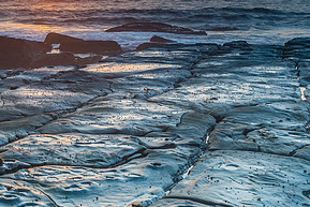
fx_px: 706
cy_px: 85
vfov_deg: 16.7
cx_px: 54
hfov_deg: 24.3
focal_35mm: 82
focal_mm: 27
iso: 50
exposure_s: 1/10
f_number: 8
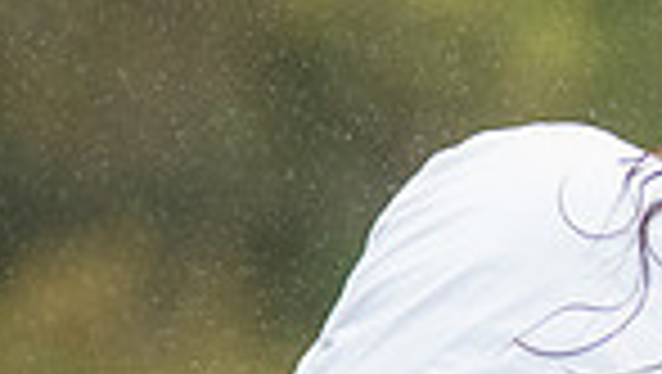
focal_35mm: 1863
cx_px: 1202
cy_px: 615
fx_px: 32732
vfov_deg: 0.7
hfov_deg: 1.2
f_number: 5
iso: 1250
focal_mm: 300
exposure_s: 1/2000
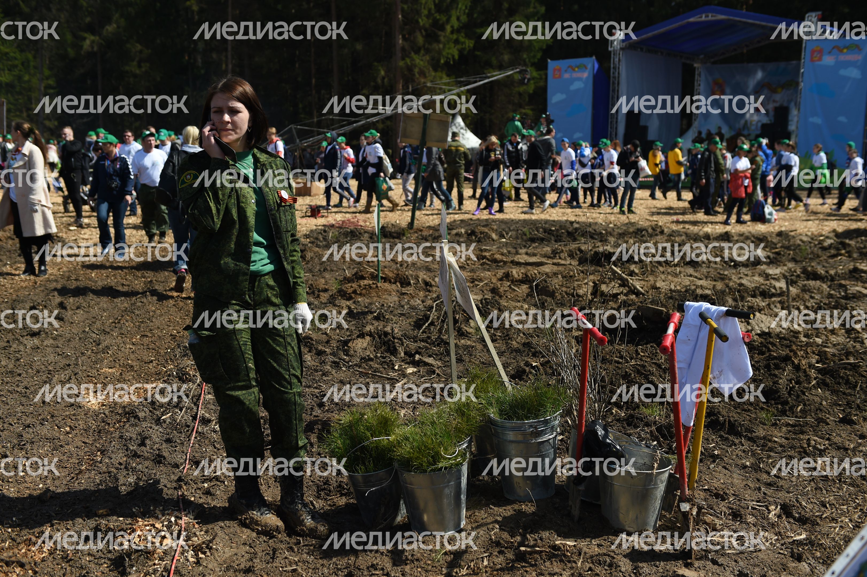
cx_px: 434
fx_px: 1059
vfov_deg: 30.5
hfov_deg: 44.5
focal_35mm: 44
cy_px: 288
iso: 250
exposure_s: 1/3200
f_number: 4
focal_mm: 44
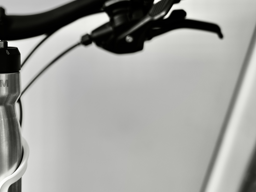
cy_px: 127
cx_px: -17
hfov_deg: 19.8
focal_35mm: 95
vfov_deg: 15.5
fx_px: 703
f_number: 2
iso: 100
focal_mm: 40
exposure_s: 1/80
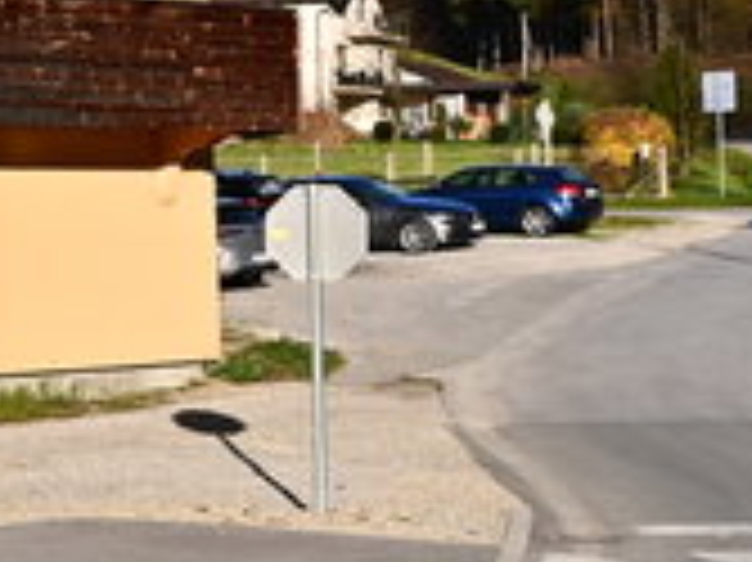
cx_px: -806
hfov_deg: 13.2
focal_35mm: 126
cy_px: -103
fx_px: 2737
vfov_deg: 11.5
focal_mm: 19.5
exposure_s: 1/161
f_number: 11
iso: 100
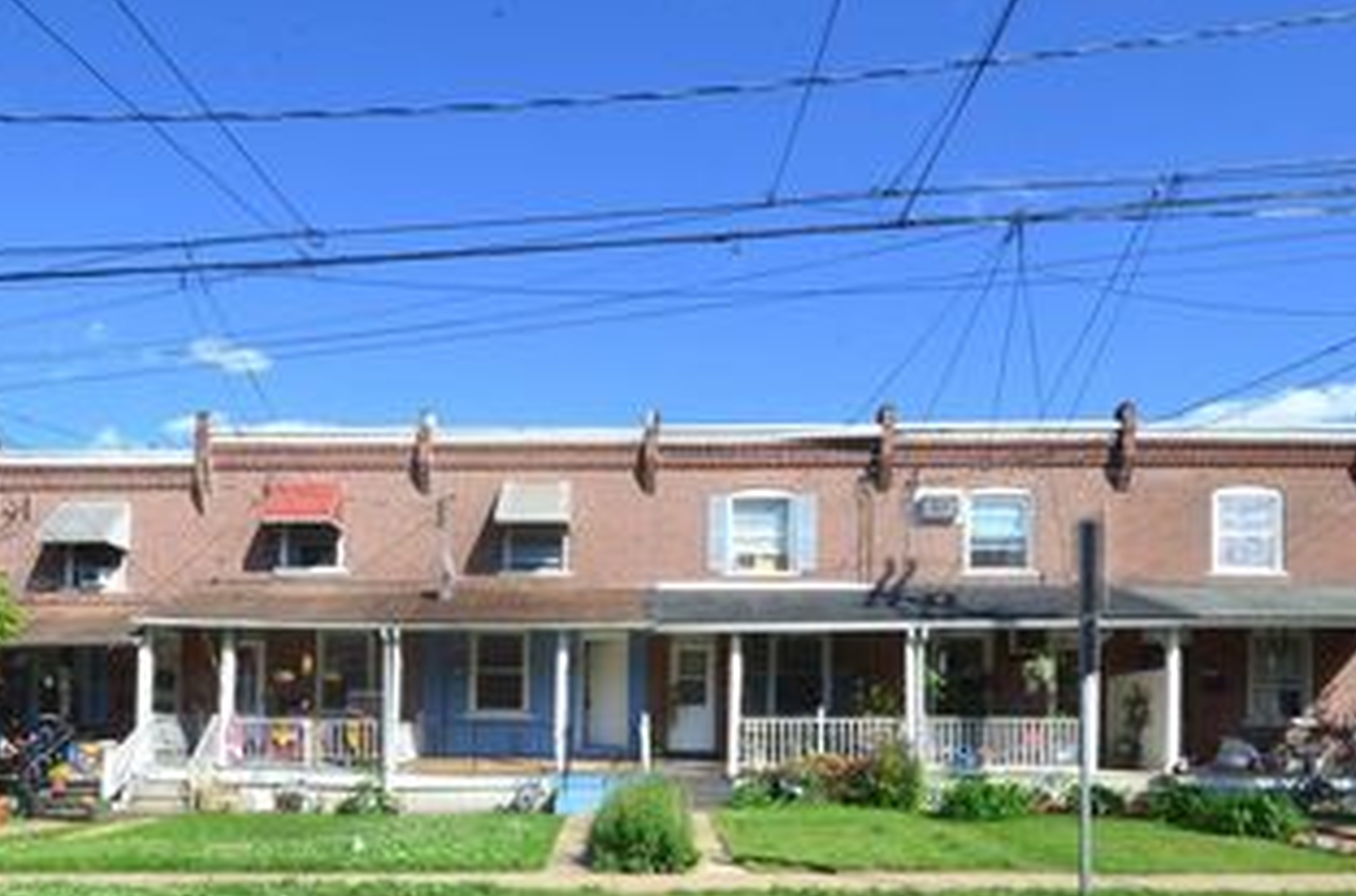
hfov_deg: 73.4
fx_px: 902
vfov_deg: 50.1
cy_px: 699
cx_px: 568
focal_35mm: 24
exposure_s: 1/80
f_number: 22
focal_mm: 10
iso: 320
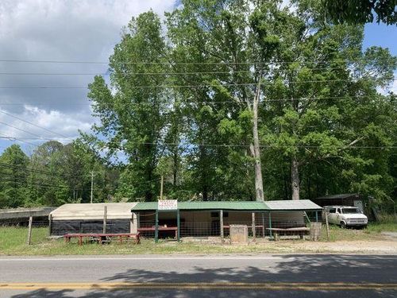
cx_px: 198
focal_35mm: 26
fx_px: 298
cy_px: 149
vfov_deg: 53.1
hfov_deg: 67.3
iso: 25
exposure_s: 1/1634
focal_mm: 4.25
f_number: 1.8
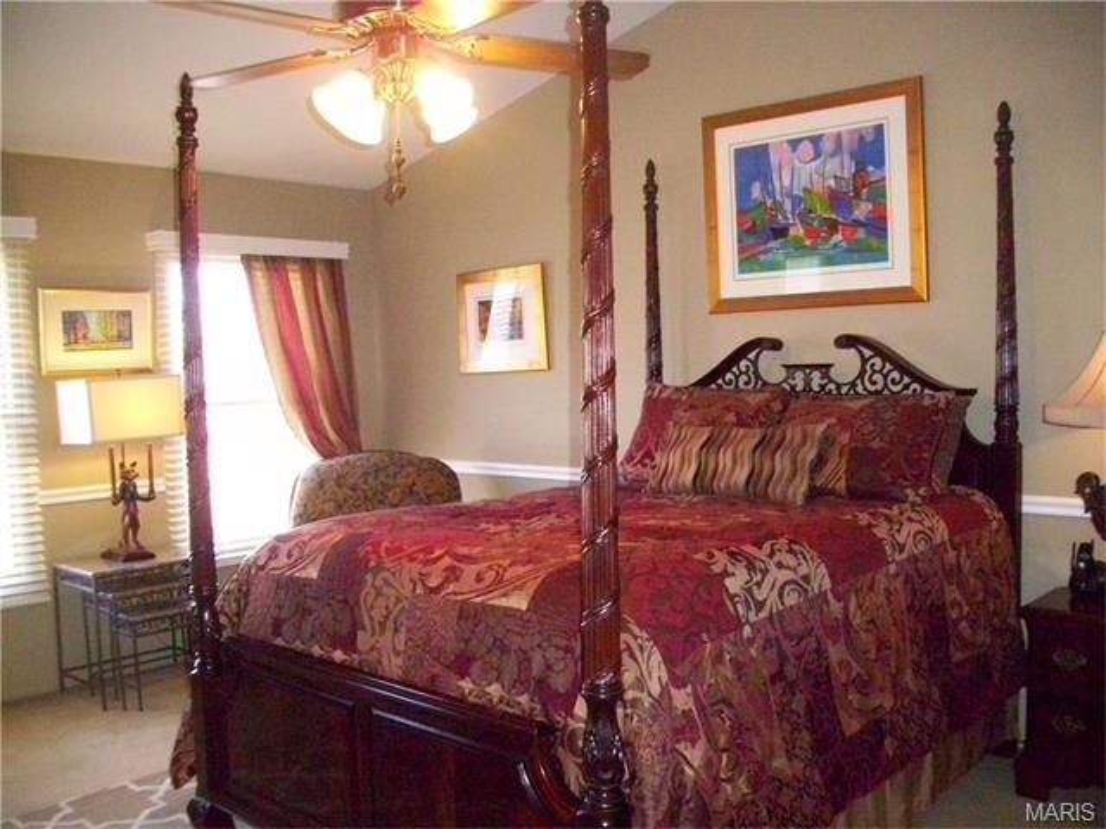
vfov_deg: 44.2
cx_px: 553
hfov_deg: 56.8
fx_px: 1022
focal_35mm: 32
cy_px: 414
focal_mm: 5.7
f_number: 2.9
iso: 640
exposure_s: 1/40
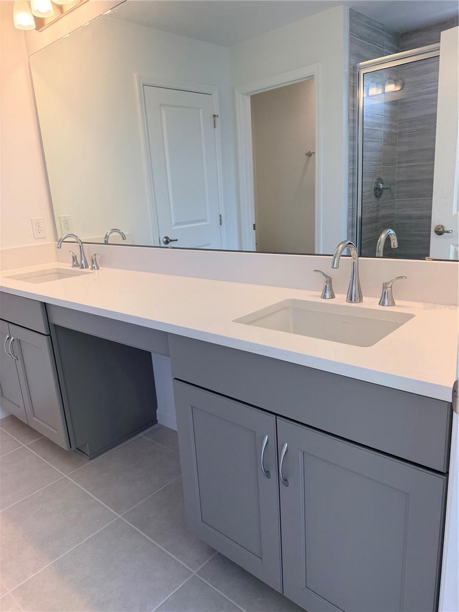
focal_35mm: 24
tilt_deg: -14.7
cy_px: 306
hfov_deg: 56.8
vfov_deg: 71.6
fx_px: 424
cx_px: 230
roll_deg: +3.4
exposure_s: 1/194
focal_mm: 6.76
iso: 64
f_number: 1.78
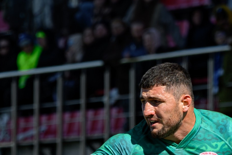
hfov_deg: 1.8
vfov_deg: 1.2
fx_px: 7399
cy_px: 280
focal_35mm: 1148
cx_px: 16
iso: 100
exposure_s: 1/1000
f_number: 5.6
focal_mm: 175
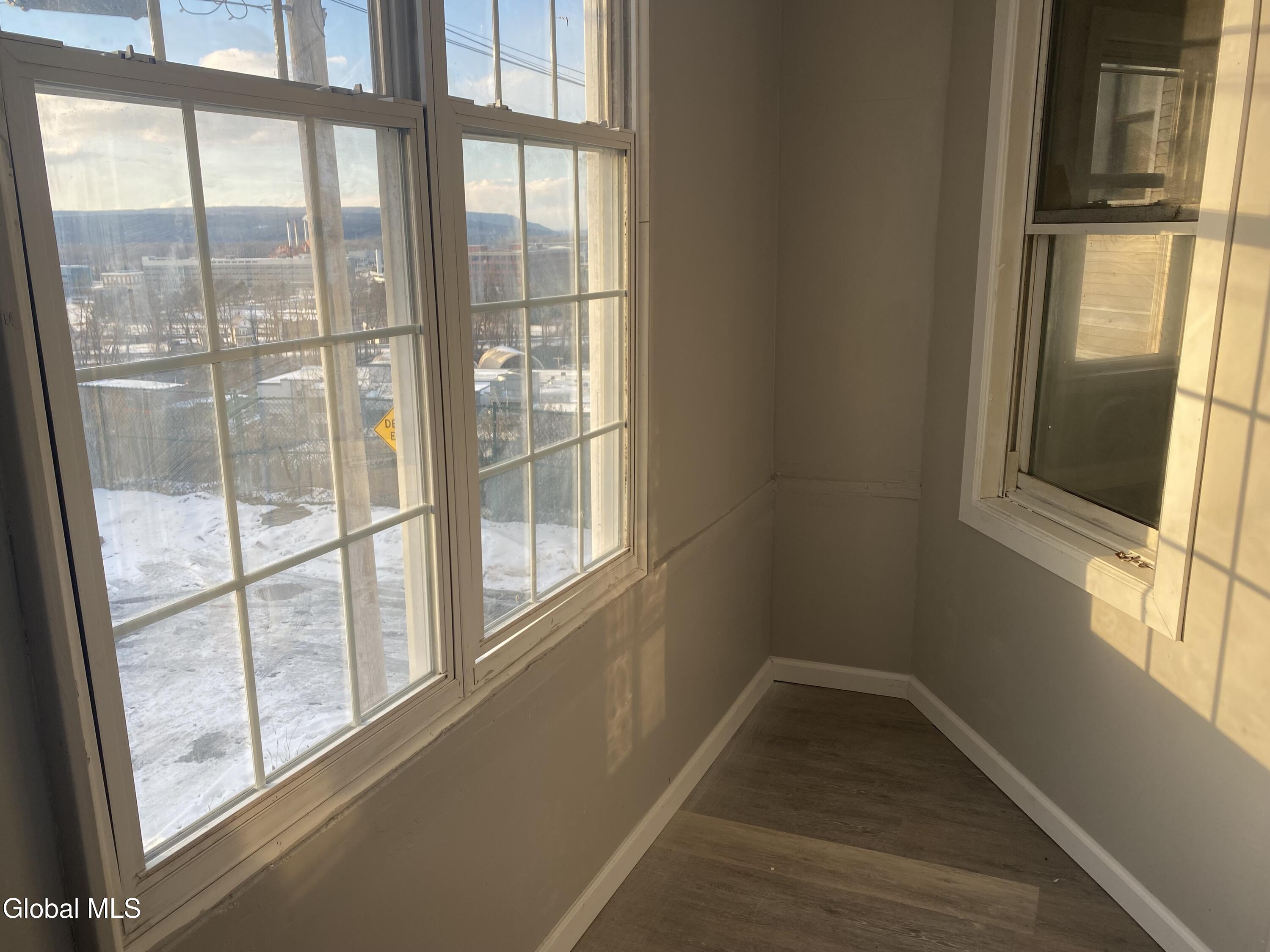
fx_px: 954
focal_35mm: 26
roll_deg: +1.2
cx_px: 635
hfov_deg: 67.3
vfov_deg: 53.1
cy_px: 476
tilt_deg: -15.0
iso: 32
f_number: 1.8
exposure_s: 1/382
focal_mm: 4.25
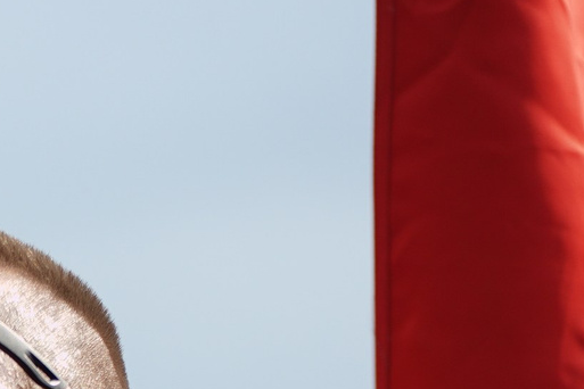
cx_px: -739
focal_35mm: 389
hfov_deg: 5.2
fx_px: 6310
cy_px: 873
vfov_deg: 3.5
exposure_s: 1/1000
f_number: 2.8
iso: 80
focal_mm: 78
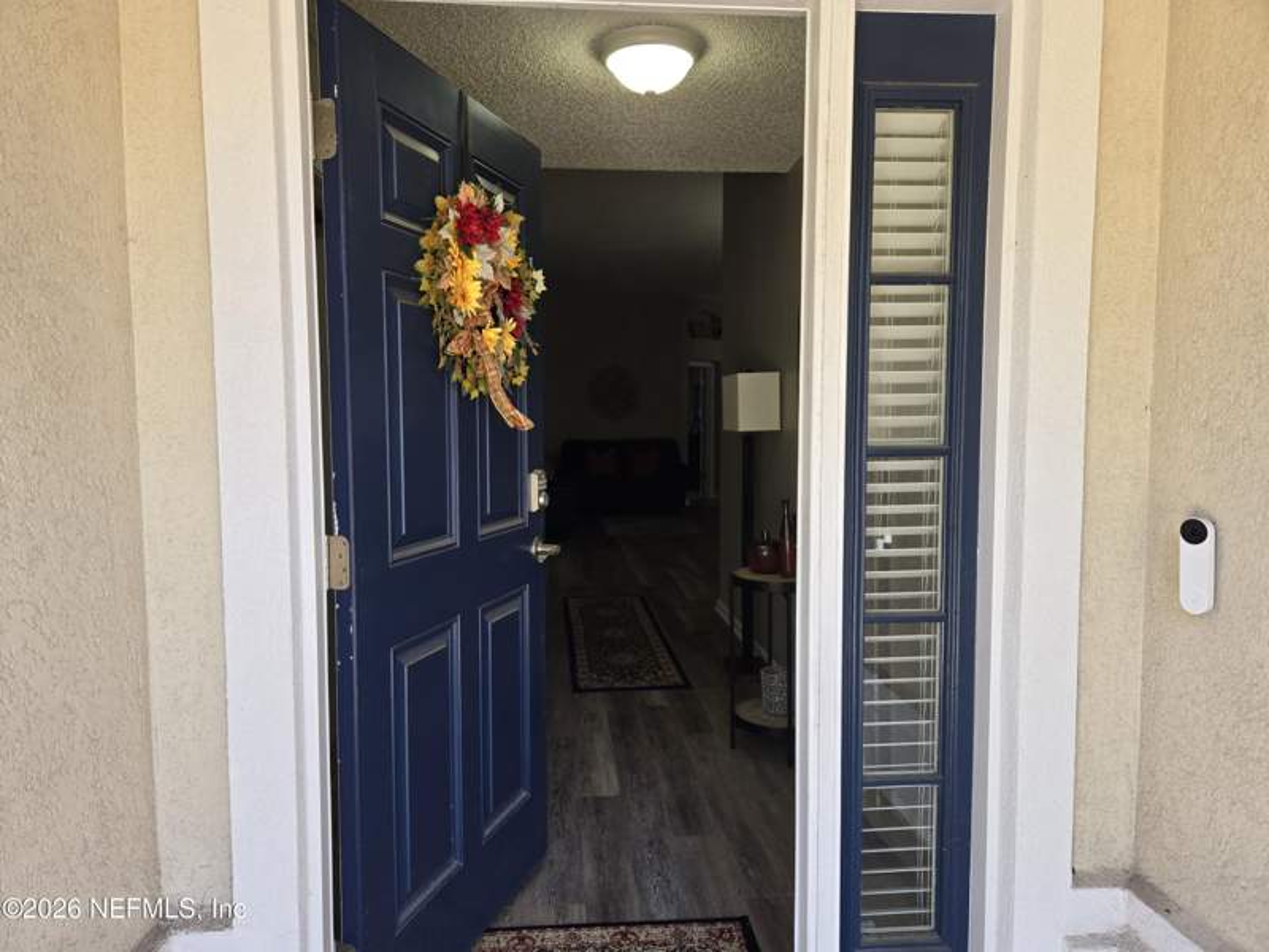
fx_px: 843
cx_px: 634
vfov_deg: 58.9
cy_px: 476
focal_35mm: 23
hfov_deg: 73.9
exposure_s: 1/180
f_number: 1.8
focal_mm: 5.4
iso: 64
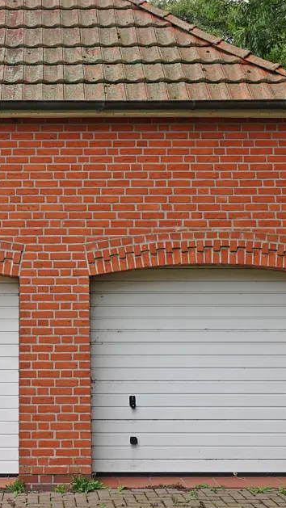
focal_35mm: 52
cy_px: 232
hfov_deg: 22.6
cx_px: 37
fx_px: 701
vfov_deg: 39.8
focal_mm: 9.63
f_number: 3.2
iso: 100
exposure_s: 1/250
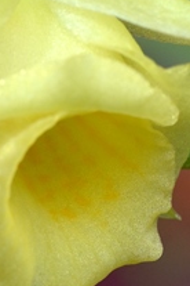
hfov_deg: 3.3
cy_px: 32
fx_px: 3293
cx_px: 77
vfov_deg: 4.9
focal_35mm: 416
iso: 720
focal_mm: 90
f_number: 14
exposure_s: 1/200
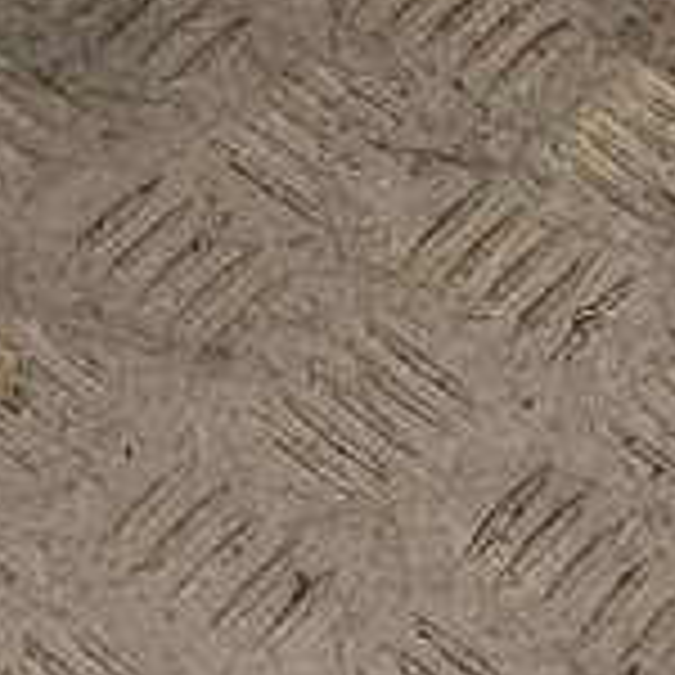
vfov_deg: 14.3
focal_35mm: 122
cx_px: -558
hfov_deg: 12.9
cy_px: 288
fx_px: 2691
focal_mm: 24
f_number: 11
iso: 3200
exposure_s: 1/500
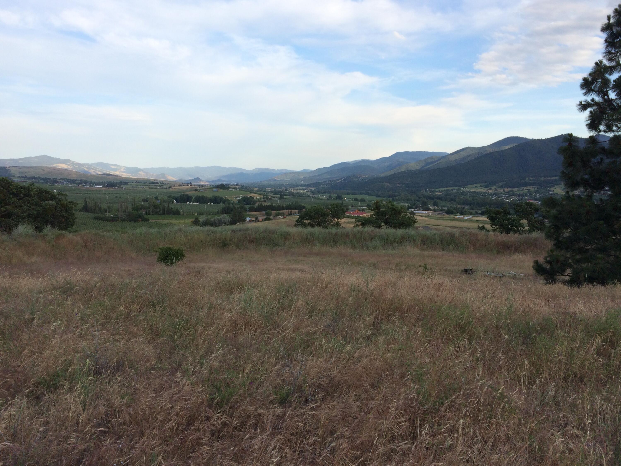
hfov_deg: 61.7
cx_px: 310
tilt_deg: -7.7
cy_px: 233
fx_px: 520
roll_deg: -0.2
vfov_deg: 48.2
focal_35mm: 29
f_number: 2.2
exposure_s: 1/746
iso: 32
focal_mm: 4.15
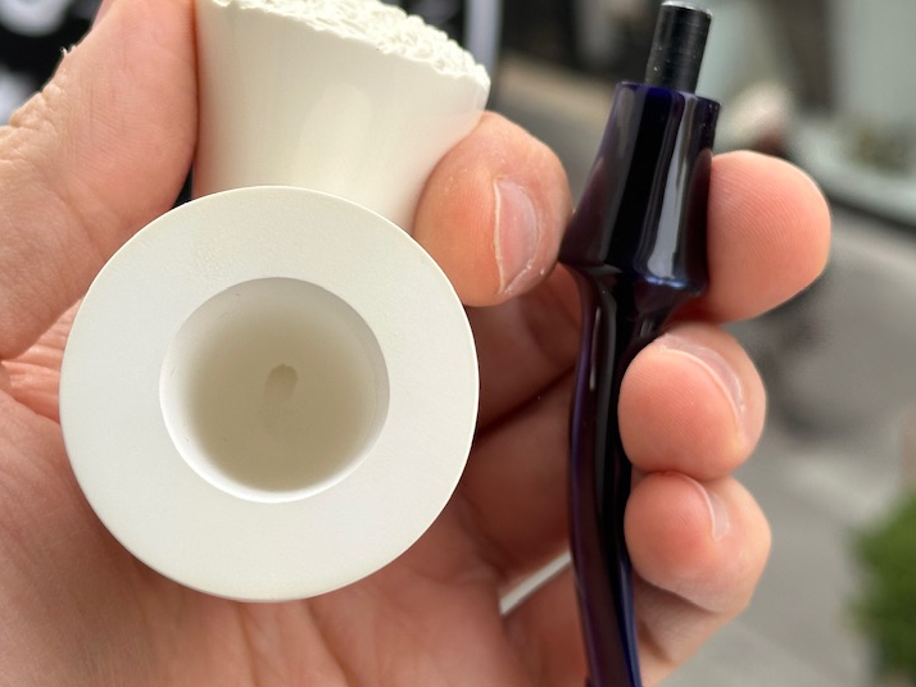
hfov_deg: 22.7
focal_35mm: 86
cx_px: 437
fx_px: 2276
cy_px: 179
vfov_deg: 17.1
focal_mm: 6.86
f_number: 1.78
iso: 64
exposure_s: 1/627
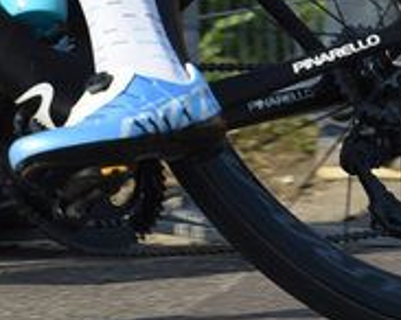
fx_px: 12436
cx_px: -4
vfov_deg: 1.5
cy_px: -190
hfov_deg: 1.8
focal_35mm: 1049
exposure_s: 1/1000
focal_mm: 200
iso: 500
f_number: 7.1
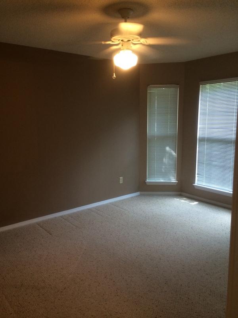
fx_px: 275
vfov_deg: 60.0
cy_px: 159
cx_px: 119
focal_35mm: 30
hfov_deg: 46.8
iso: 160
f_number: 2.2
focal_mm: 4.12
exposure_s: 1/30
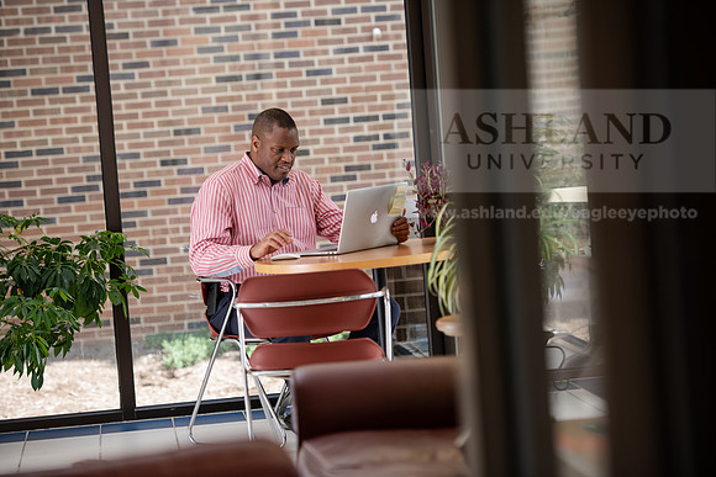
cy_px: 238
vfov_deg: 11.8
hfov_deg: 17.6
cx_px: 358
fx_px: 2308
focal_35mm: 116
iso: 250
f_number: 3.2
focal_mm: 116
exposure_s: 1/200
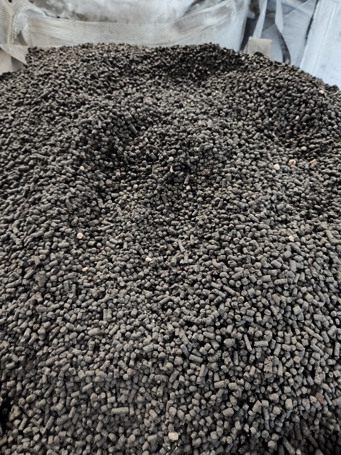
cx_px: 170
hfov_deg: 56.8
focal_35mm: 24
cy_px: 228
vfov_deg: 71.6
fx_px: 315
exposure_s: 1/14.3
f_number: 1.65
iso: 4244
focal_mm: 5.26
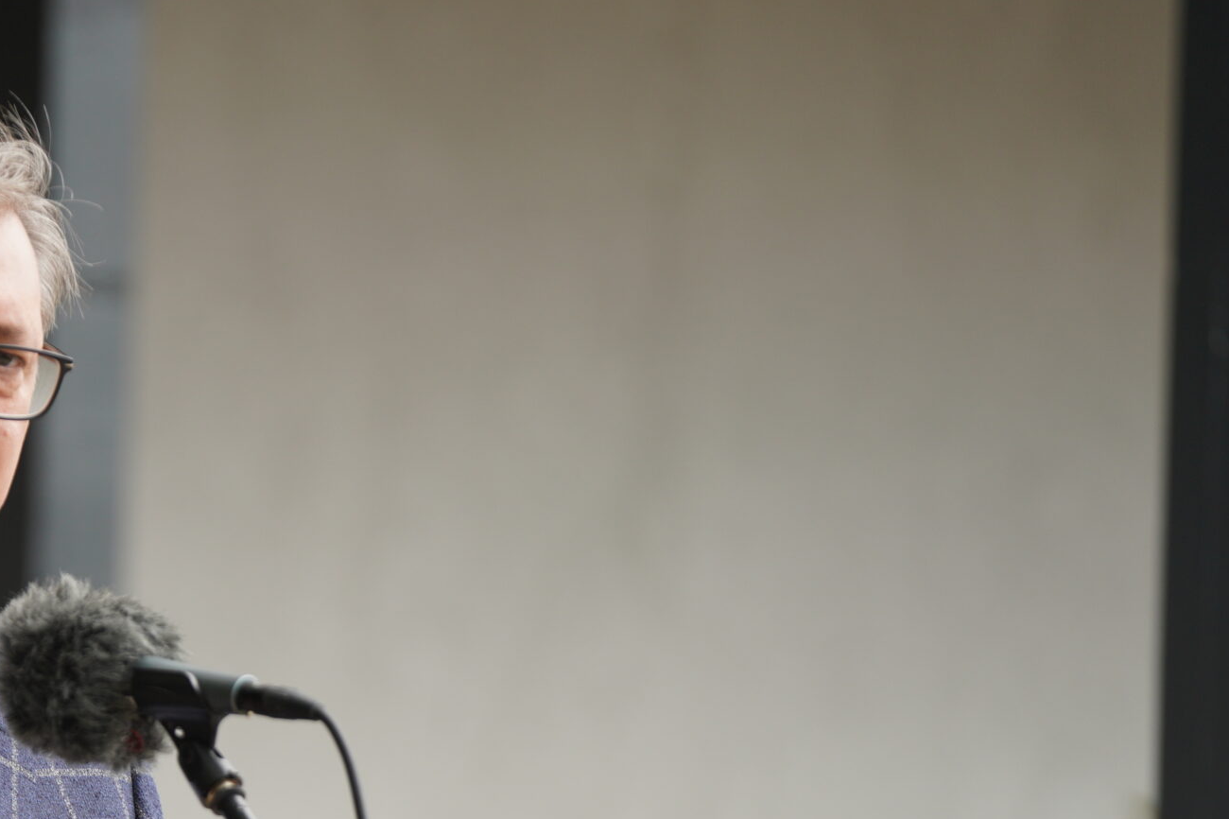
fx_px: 13446
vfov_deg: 3.5
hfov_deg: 5.2
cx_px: 176
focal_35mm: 394
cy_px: 707
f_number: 2.8
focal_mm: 200
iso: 200
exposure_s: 1/640
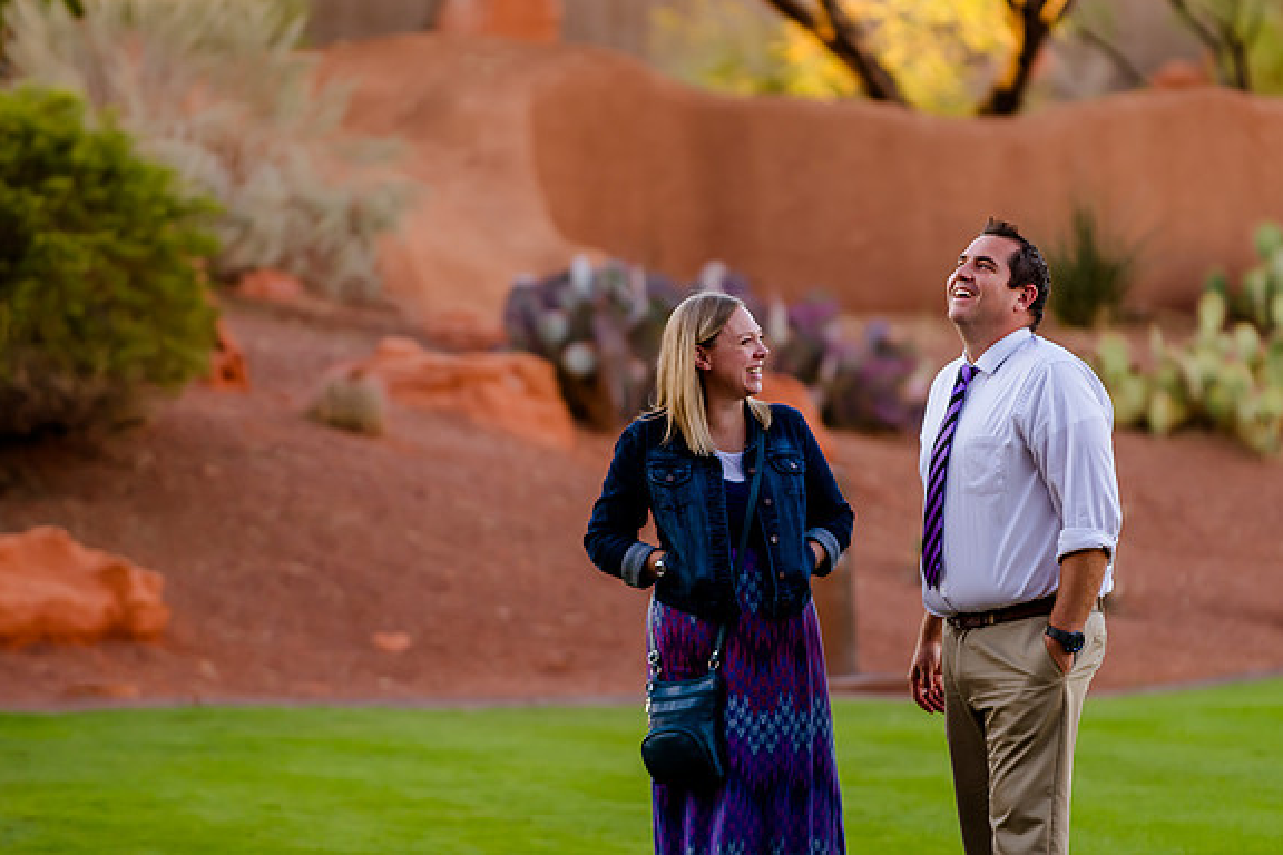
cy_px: 388
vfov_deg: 5.5
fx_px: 8909
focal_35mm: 250
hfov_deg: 8.2
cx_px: 793
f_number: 2.8
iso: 200
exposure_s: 1/320
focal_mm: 200
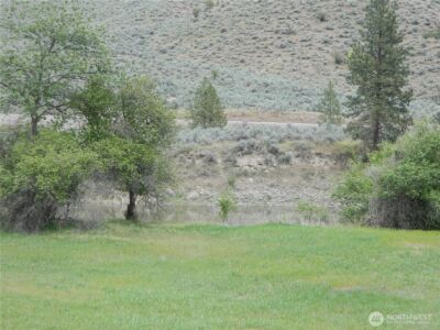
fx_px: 1068
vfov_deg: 17.6
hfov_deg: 23.3
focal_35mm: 84
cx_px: 220
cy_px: 165
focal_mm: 15.1
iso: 80
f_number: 4.2
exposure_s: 1/60
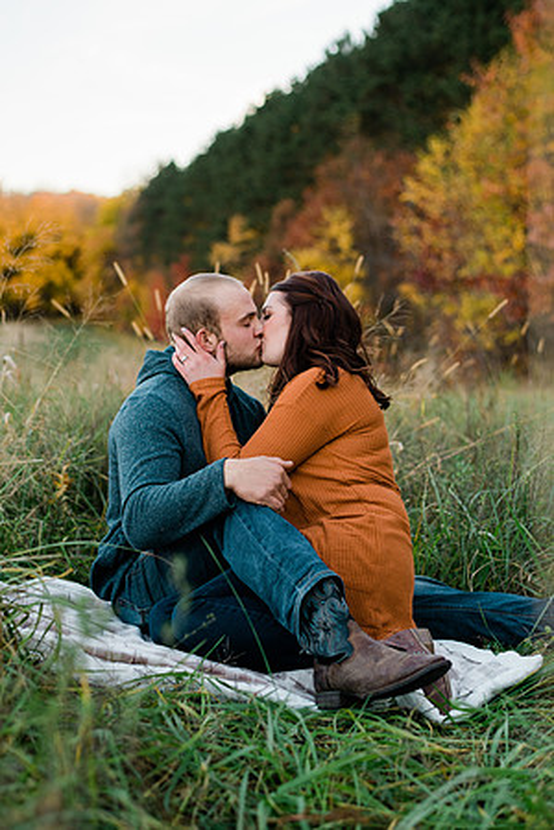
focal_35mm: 58
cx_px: 277
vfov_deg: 34.5
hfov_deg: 23.4
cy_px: 415
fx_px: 1339
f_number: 2.8
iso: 200
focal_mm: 58
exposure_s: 1/200
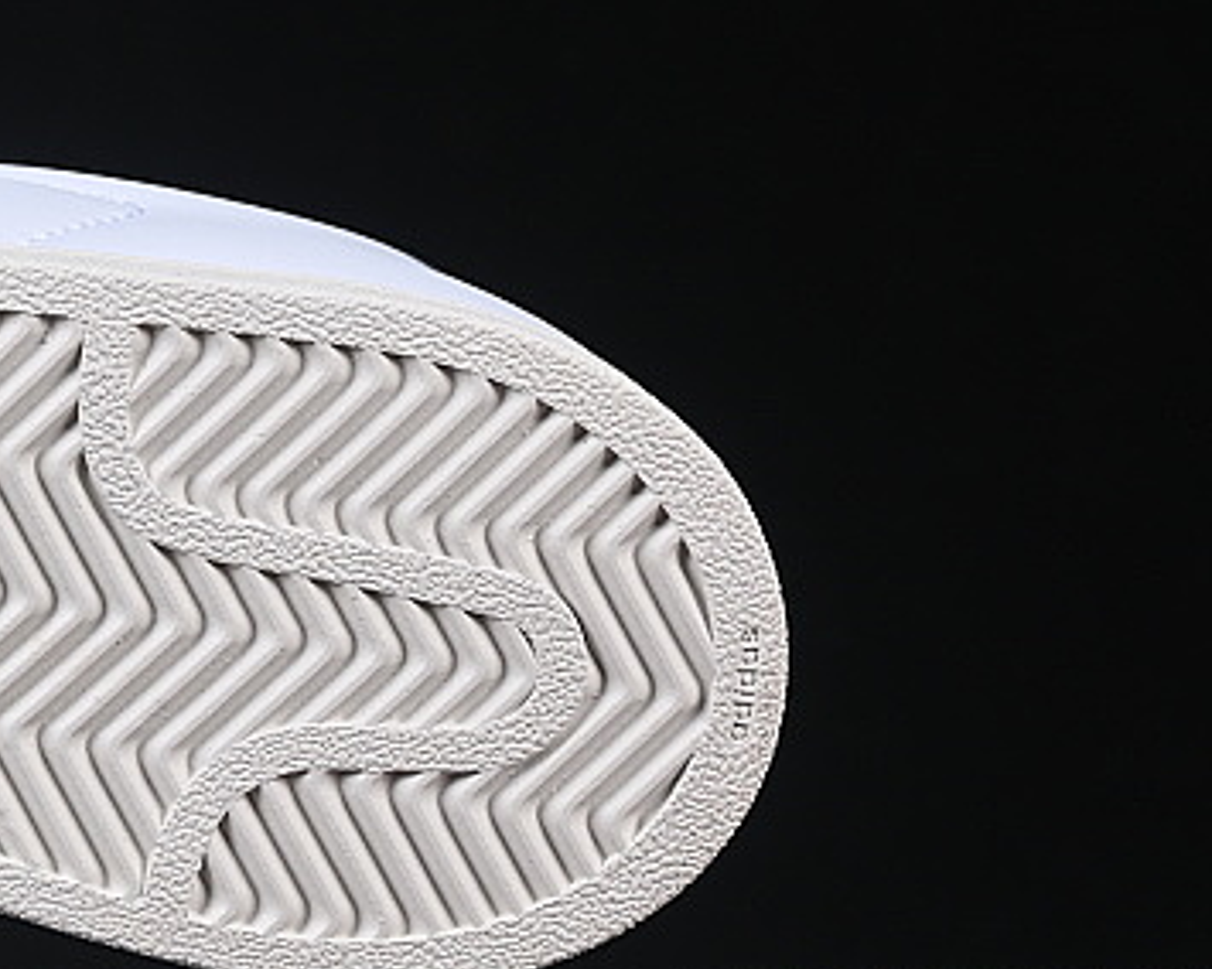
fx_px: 7676
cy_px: 229
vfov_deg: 7.2
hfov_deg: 8.8
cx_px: -492
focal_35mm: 214
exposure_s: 1/80
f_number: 8
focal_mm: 50
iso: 160
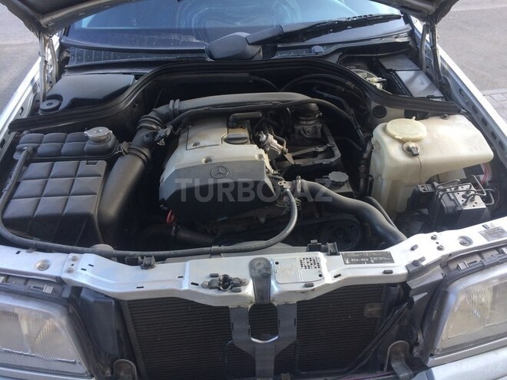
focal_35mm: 29
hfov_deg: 61.7
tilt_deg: -37.0
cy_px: 190
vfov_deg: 48.2
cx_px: 254
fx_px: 425
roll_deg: -0.3
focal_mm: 4.15
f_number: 2.2
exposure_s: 1/100
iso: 64
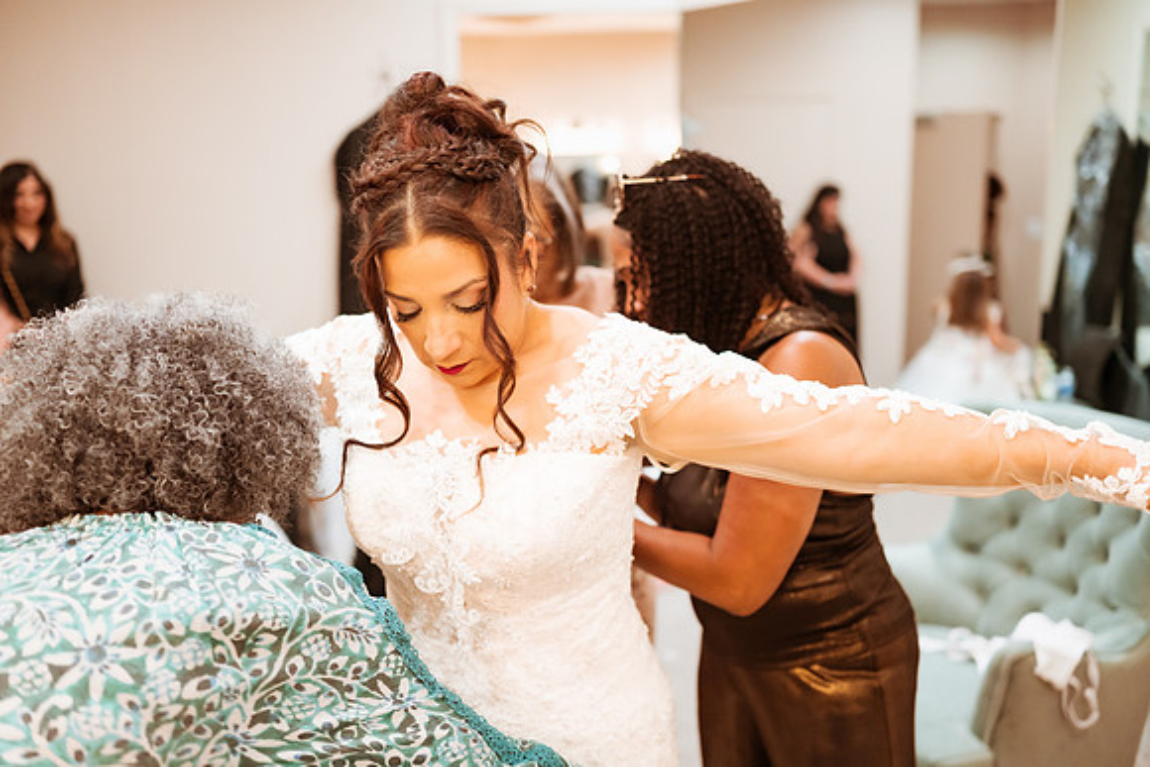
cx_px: 575
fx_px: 1118
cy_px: 384
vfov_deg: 37.9
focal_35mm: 35
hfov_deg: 54.4
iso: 1250
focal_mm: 35
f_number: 1.8
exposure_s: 1/400
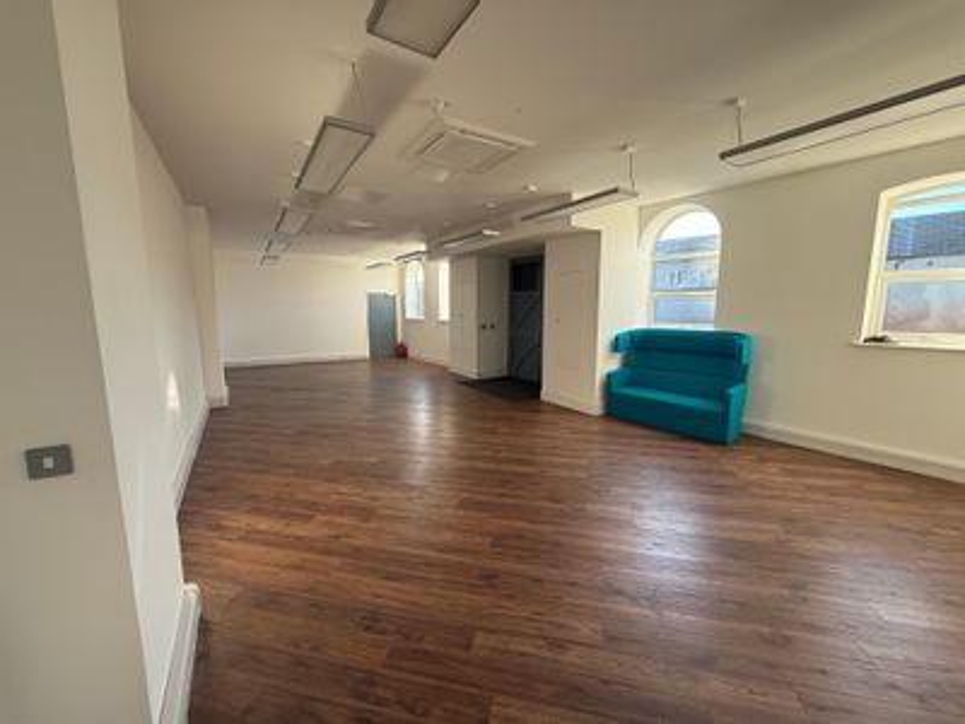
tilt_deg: -8.3
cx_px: 482
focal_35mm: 14
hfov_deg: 102.1
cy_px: 362
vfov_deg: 85.7
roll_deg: +0.1
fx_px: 390
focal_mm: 2.22
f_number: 2.2
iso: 80
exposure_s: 1/99
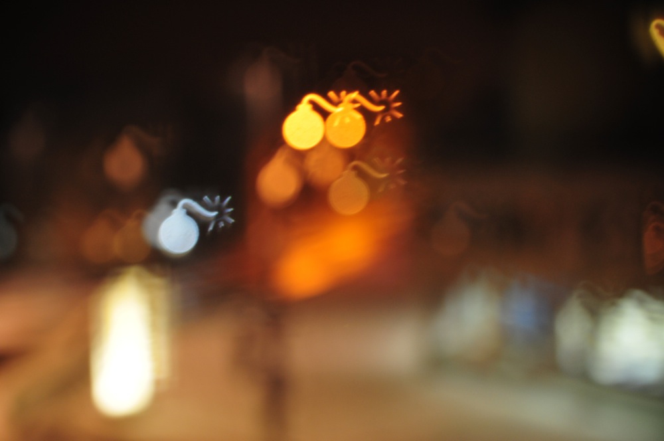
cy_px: 220
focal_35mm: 75
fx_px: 1382
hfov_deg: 27.0
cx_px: 332
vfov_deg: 18.1
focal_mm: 50
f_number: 1.4
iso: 400
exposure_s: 1/4
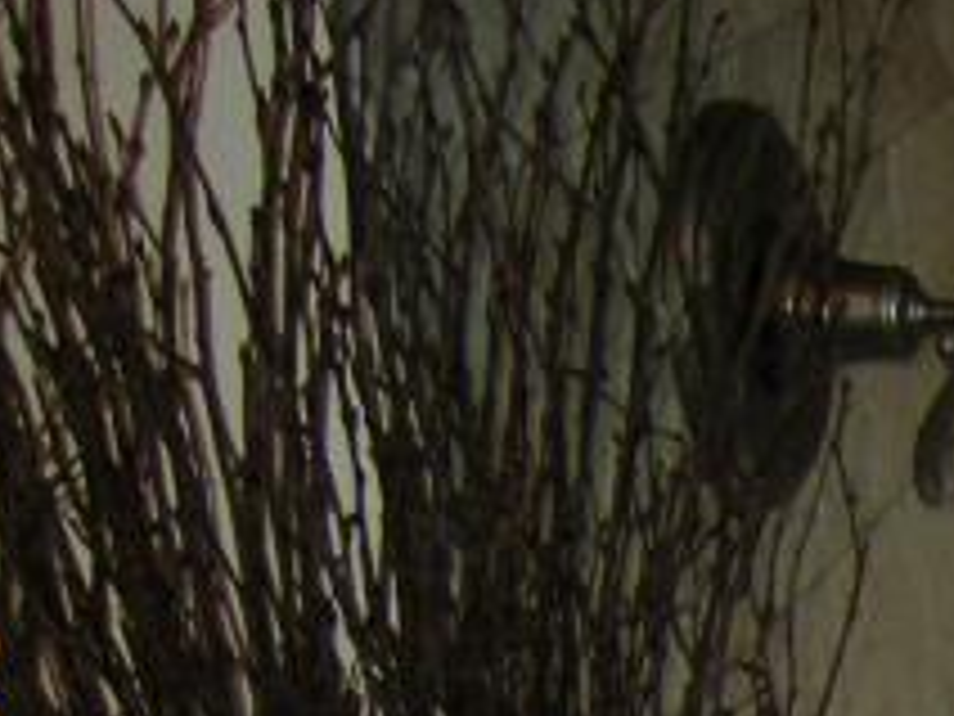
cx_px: 2250
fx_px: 3721
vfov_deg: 9.9
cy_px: 1630
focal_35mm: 135
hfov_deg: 12.0
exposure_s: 1/55.2
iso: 64
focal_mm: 4.7
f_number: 2.8
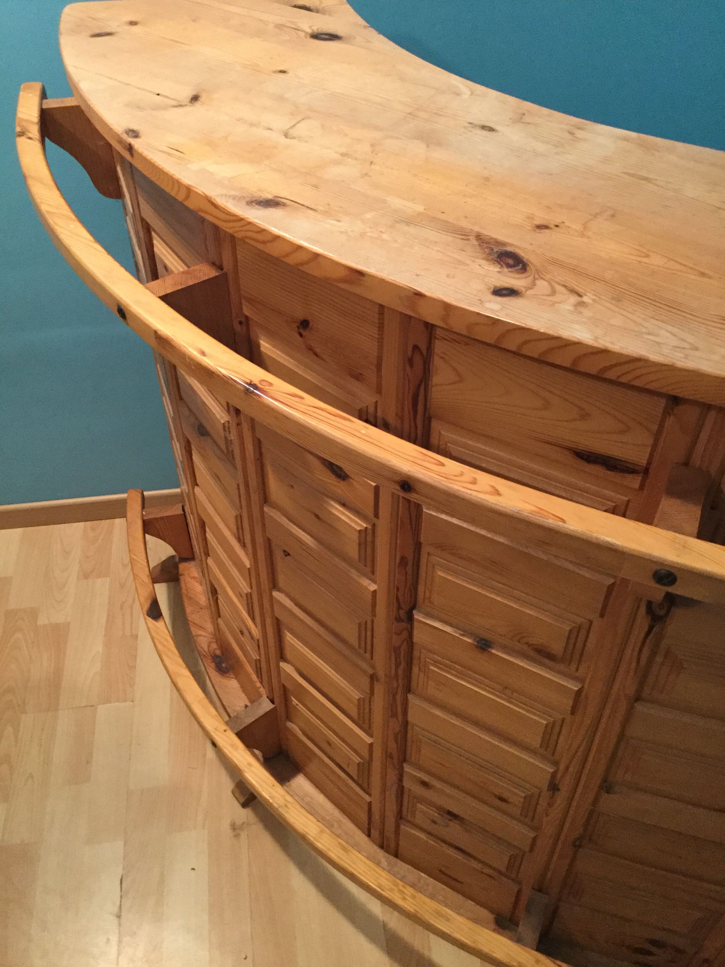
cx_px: 362
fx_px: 866
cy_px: 484
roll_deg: +3.1
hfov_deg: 45.4
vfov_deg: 58.4
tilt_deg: -43.2
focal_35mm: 31
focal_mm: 3.3
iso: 200
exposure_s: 1/17
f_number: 2.4
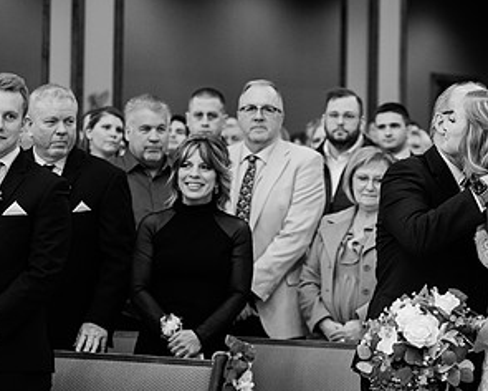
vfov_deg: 11.9
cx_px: 415
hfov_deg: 14.8
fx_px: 1863
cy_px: 311
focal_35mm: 129
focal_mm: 70
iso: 1600
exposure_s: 1/250
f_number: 2.8
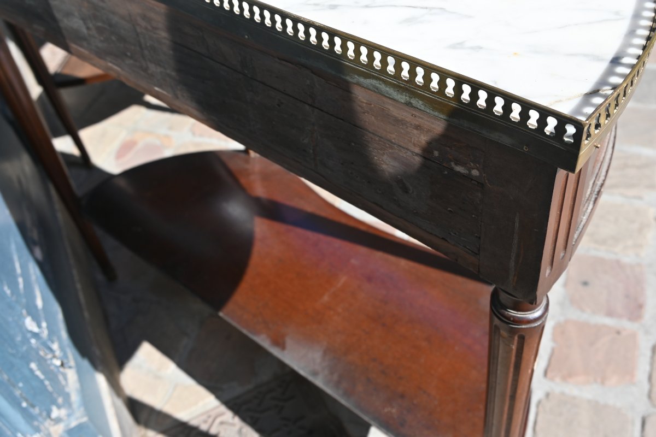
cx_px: 328
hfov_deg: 49.6
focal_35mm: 39
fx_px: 711
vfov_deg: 34.2
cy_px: 218
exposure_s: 1/250
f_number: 5.6
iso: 100
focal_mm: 26
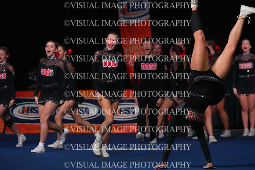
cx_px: 128
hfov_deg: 8.8
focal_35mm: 235
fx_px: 1665
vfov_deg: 5.9
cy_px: 85
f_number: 5.6
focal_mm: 235
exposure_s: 1/1250
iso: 16000
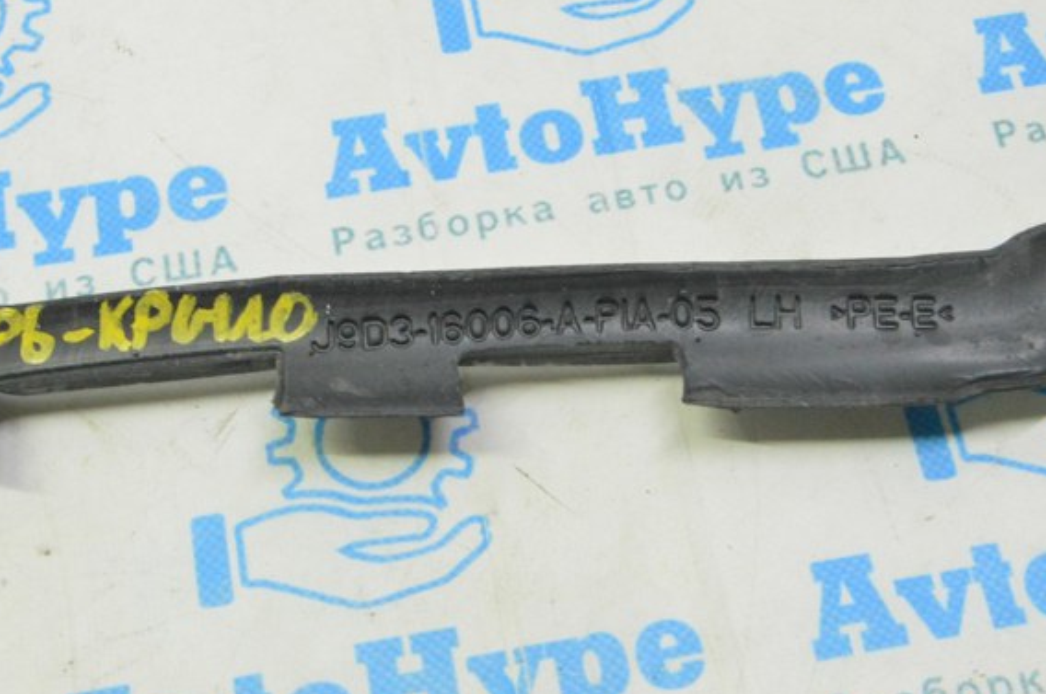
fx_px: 2060
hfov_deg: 28.5
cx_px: 530
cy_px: 345
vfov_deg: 19.1
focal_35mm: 71
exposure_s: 1/20
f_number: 20
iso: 6400
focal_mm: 42
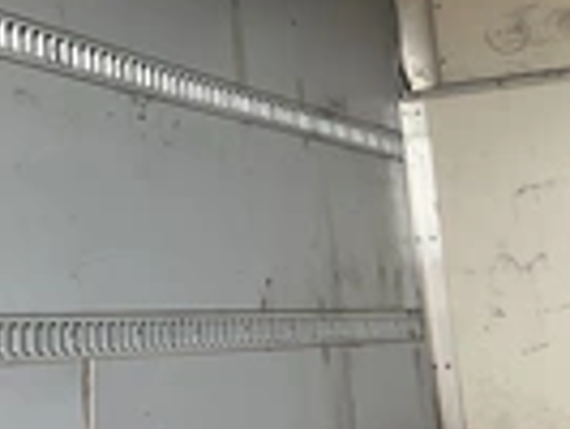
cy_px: 69
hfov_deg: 21.5
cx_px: -39
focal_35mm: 87
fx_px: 1434
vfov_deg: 16.8
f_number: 1.8
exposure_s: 1/122
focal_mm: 3
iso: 20
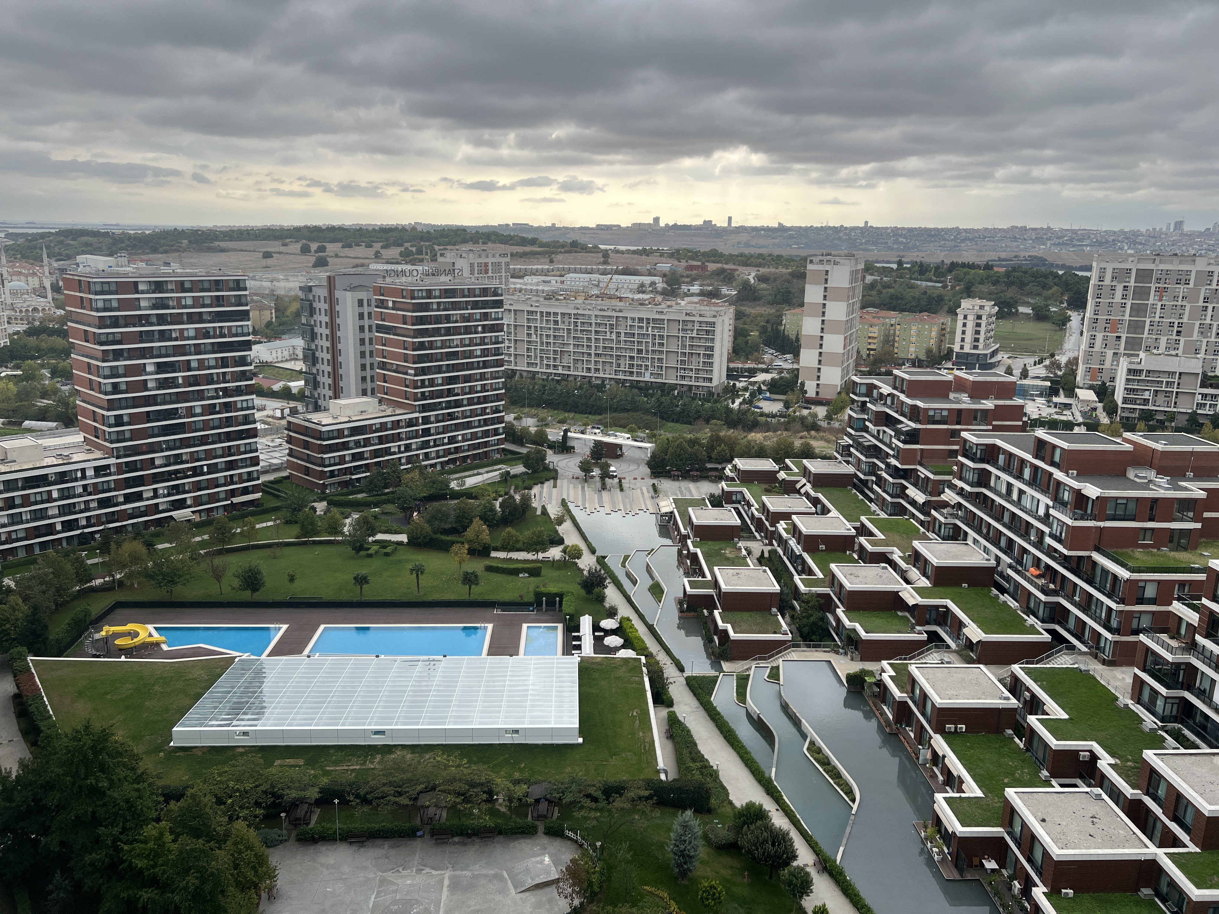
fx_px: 916
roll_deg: -1.6
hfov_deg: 67.3
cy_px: 457
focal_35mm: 26
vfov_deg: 53.1
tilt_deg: -13.1
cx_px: 610
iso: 50
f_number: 1.5
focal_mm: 5.7
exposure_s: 1/1934
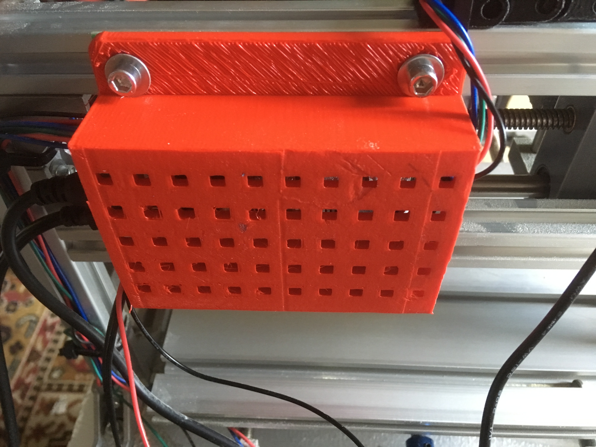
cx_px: 298
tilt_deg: -47.8
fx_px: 499
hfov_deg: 61.7
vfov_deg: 48.2
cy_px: 224
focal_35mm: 29
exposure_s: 1/17
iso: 320
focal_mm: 4.15
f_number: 2.2
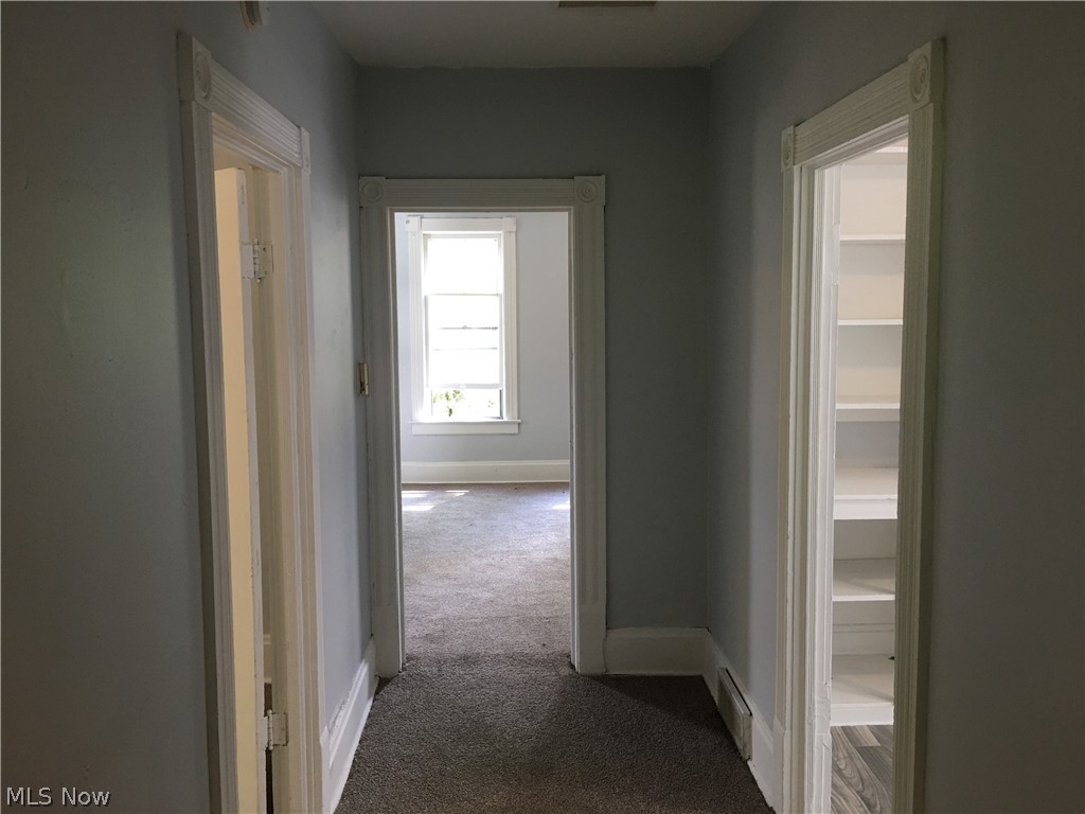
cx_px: 542
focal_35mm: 29
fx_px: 909
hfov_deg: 61.7
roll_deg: +0.9
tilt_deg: -2.8
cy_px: 407
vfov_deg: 48.2
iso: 50
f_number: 2.2
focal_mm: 4.15
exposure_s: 1/15
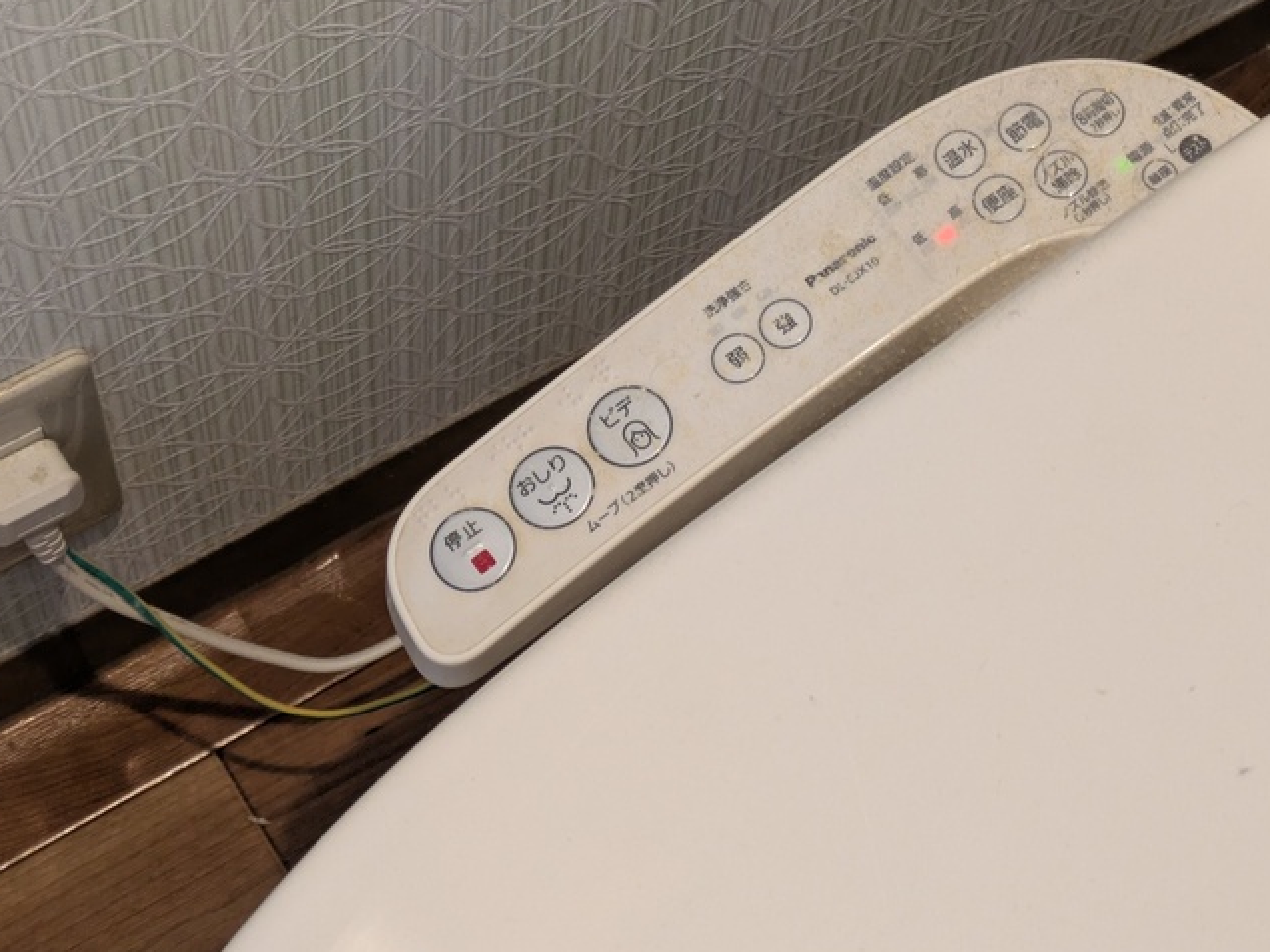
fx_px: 2825
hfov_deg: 25.3
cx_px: 801
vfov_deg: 19.1
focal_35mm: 77
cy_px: 349
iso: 107
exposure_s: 1/24
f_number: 1.89
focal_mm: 5.43
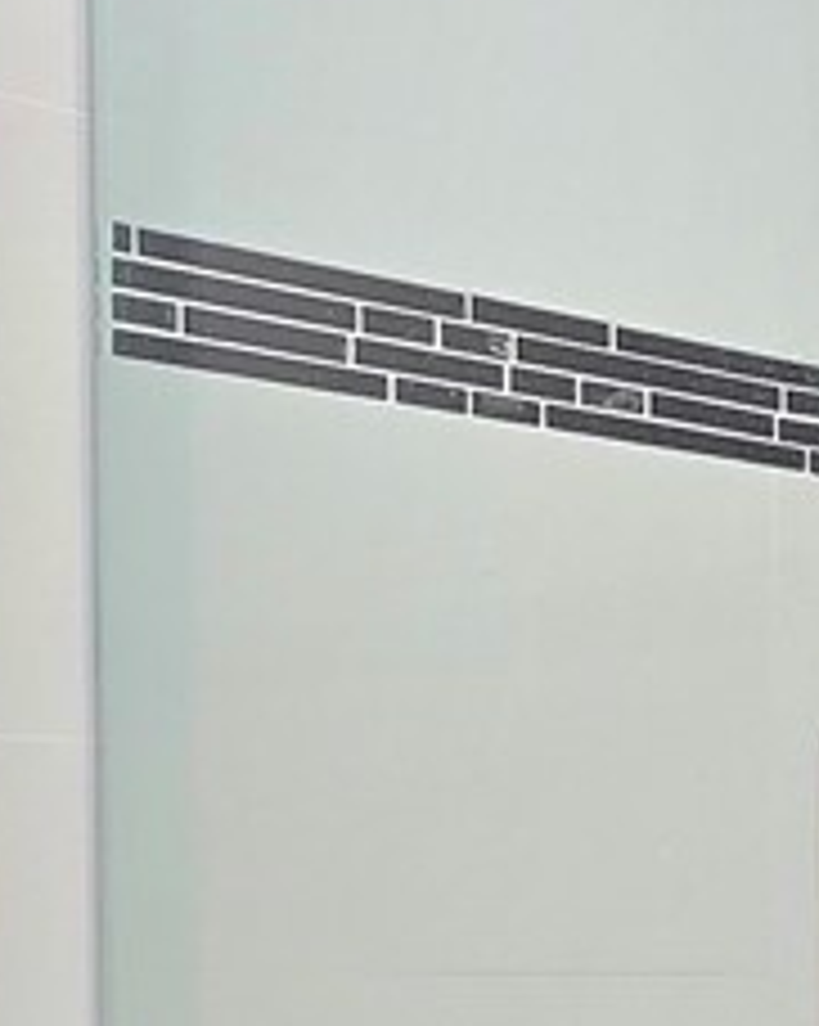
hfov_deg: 16.6
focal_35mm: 89
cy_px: 1116
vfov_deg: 20.5
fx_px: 2700
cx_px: 940
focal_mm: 2.2
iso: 125
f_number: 2.2
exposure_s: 1/60.2
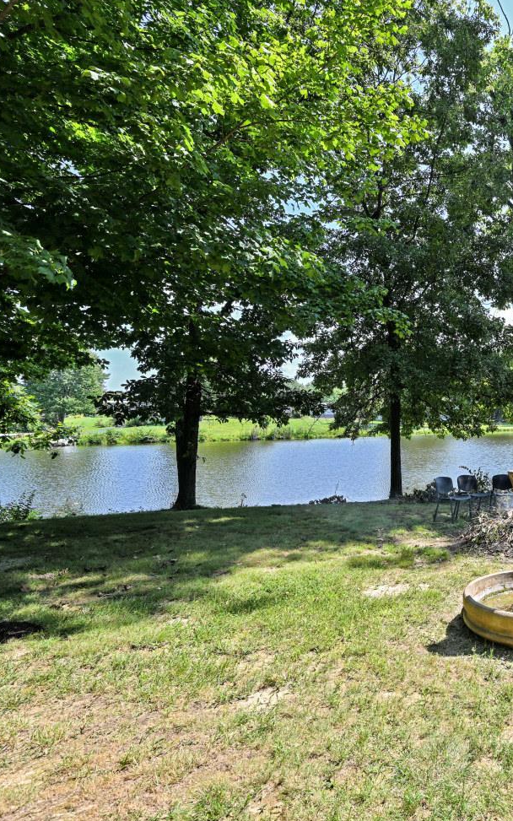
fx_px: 492
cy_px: 402
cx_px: 516
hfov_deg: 46.0
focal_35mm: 22
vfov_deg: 79.6
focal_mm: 14
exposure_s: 1/250
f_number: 5.6
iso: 100
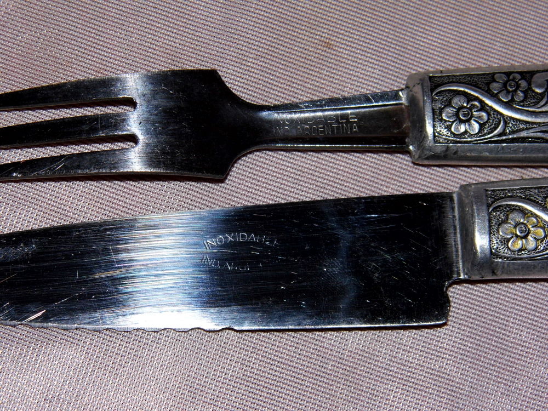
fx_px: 2090
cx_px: 274
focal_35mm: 132
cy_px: 206
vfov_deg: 11.2
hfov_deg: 14.9
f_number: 4.7
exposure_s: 1/60
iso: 100
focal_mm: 23.6
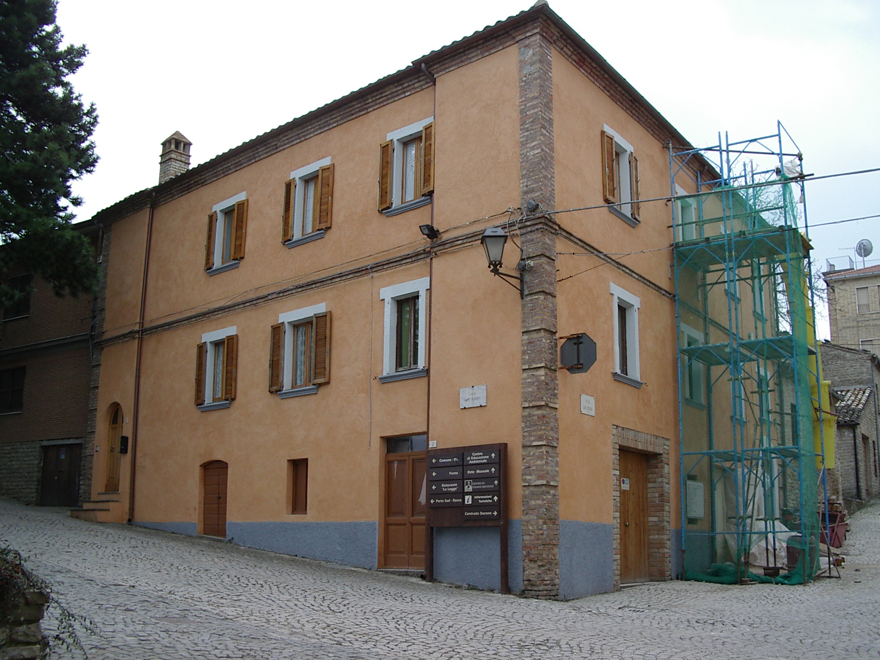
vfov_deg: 37.7
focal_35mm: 38
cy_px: 330
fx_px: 966
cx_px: 440
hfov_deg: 49.0
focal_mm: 5.8
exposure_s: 1/160
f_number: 4.8
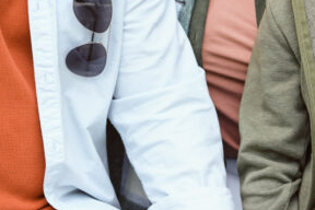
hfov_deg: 8.3
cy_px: 1
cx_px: 148
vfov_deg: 5.5
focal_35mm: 249
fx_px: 2179
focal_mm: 70
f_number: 5
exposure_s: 1/500
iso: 400
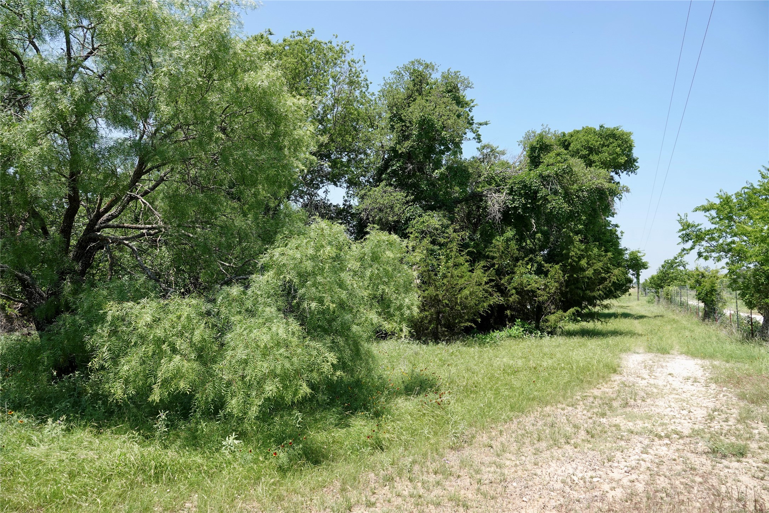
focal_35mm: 24
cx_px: 384
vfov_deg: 53.1
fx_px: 513
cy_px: 256
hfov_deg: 73.7
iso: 100
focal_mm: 8.8
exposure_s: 1/400
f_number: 4
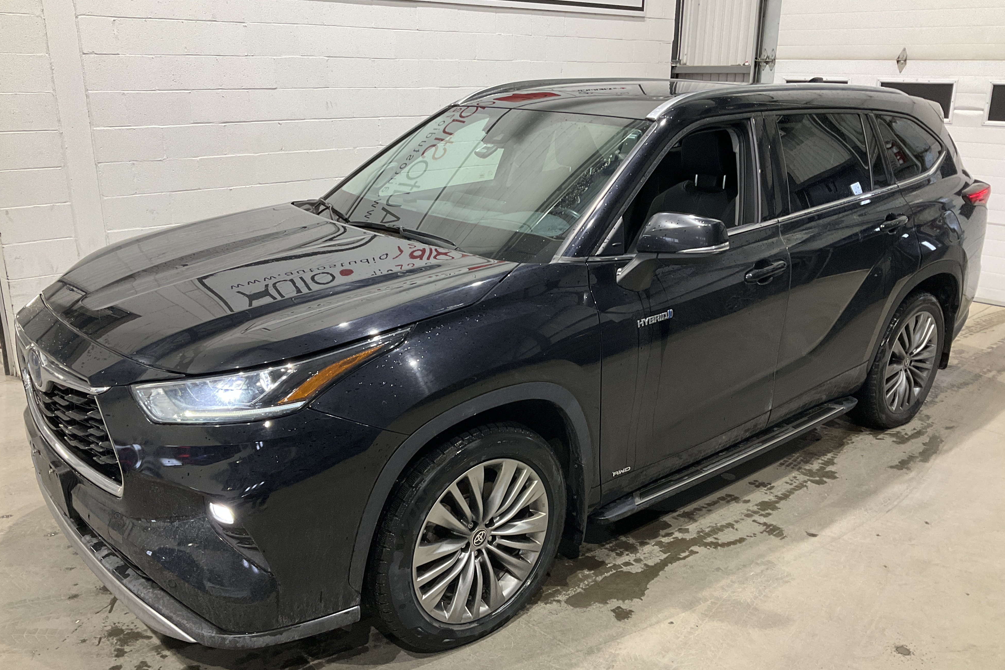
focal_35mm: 31
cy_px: 368
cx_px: 505
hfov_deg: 60.3
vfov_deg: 42.3
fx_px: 865
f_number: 1.8
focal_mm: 3
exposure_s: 1/60
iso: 100
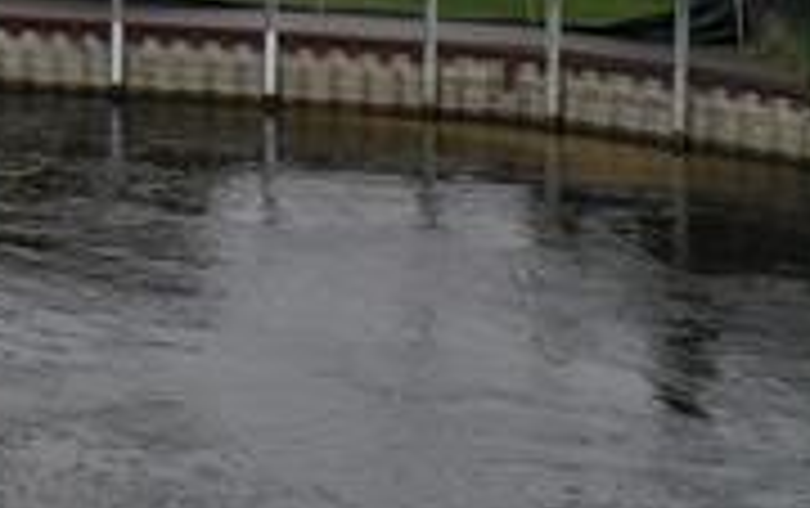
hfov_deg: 11.2
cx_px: -1004
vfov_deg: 7.6
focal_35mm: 162
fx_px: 3581
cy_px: -679
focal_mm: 10.26
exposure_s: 1/1600
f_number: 2.8
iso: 100
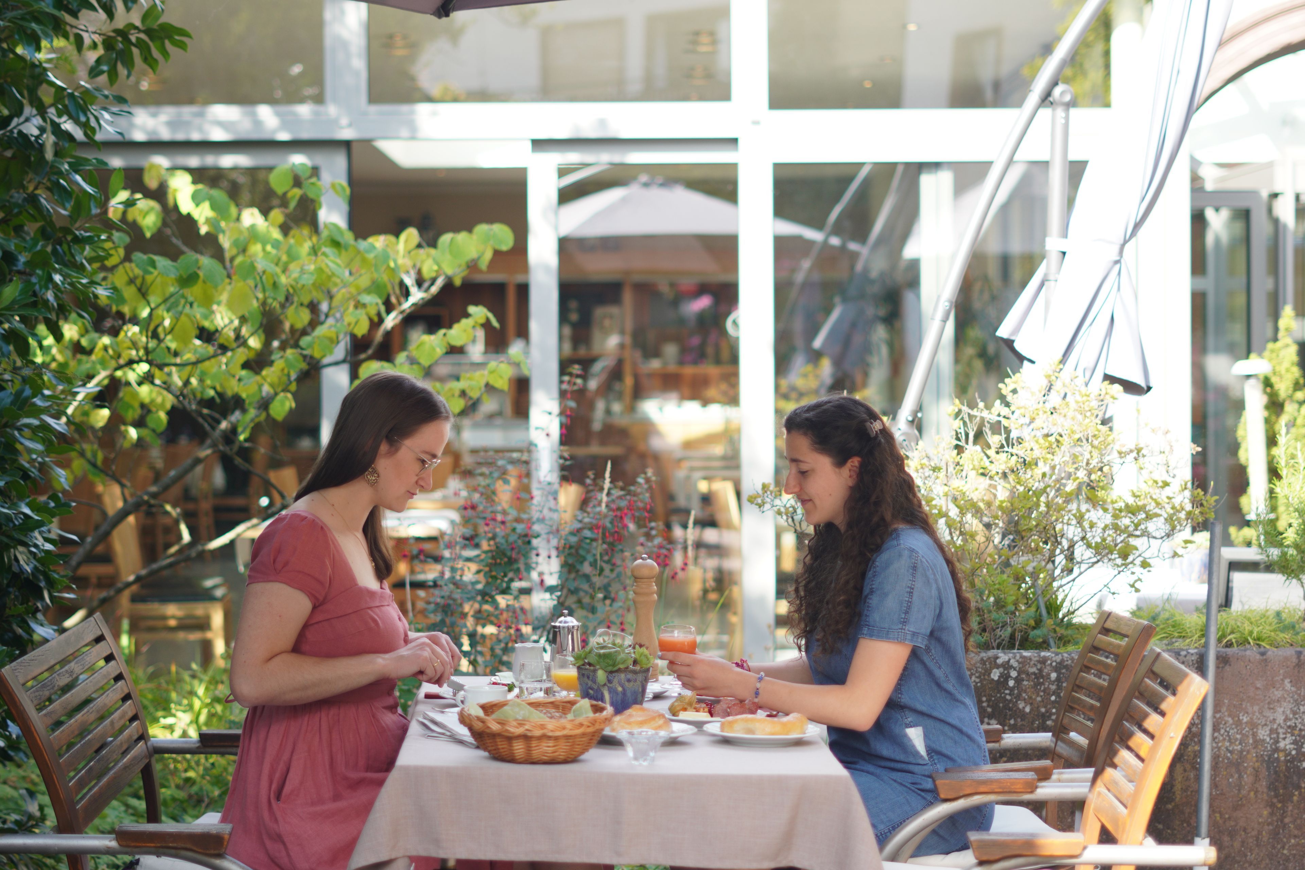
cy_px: 435
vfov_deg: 18.2
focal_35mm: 75
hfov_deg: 27.0
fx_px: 2719
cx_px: 652
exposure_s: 1/500
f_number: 1.8
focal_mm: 50
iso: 100
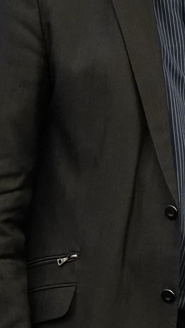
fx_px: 3573
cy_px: 205
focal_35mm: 410
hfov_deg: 2.9
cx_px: 555
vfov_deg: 5.3
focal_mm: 46
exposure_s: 1/160
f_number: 2
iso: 3200
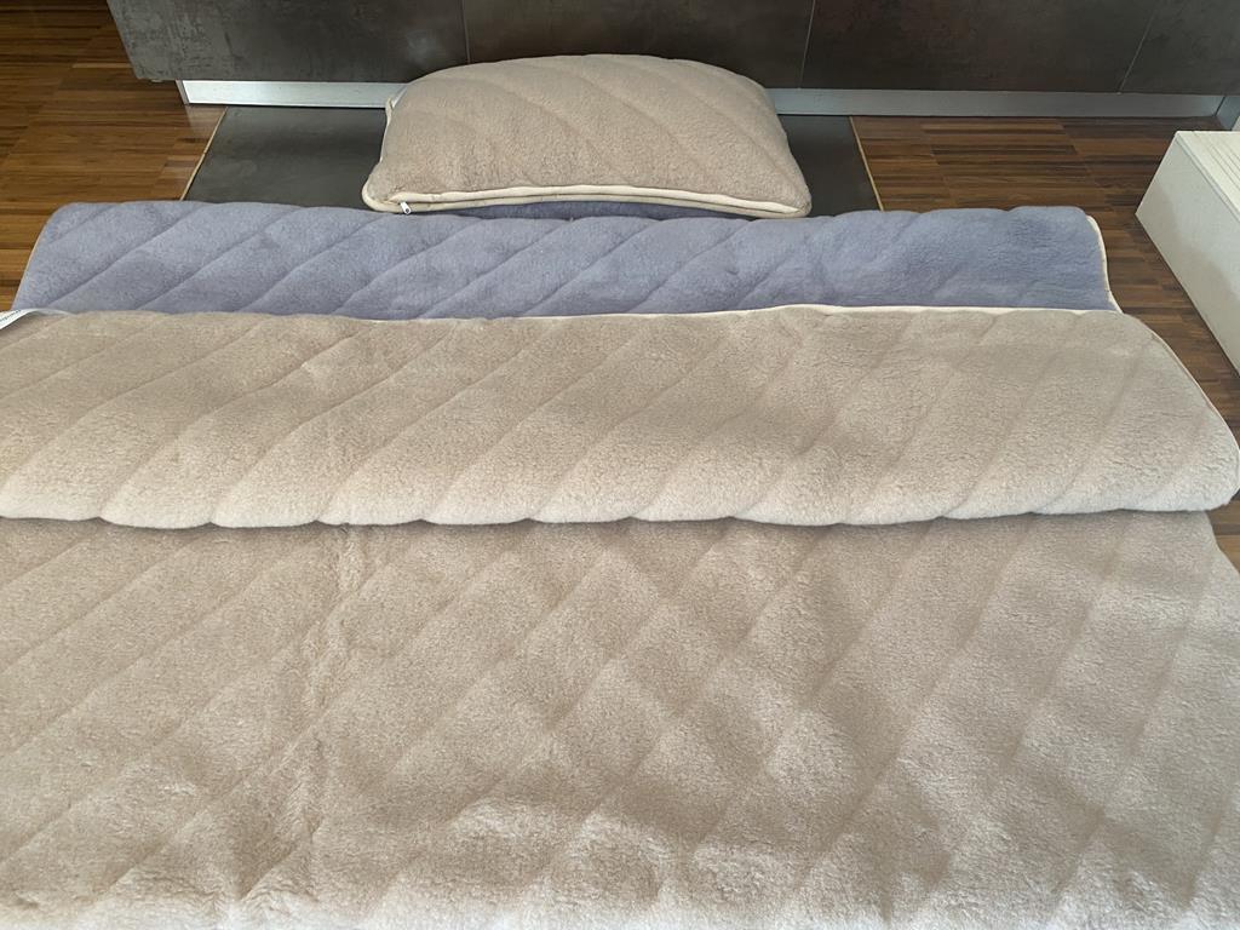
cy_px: 465
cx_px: 620
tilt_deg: -49.2
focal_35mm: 26
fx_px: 931
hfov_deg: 67.3
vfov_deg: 53.1
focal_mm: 4.25
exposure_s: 1/60
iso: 160
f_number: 1.8
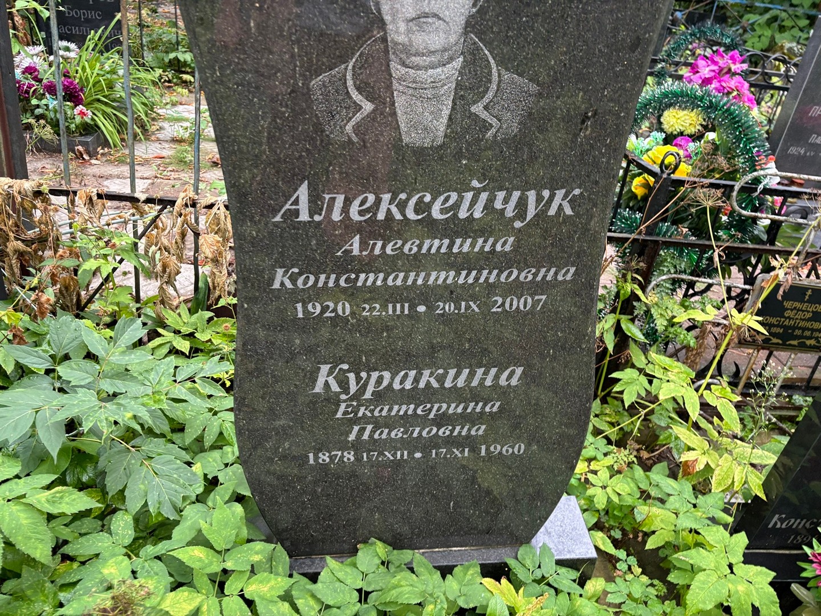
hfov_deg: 67.3
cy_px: 308
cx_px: 410
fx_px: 617
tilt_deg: -38.0
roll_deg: -3.0
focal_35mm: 26
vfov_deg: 53.1
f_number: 1.6
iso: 125
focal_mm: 5.96
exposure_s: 1/82
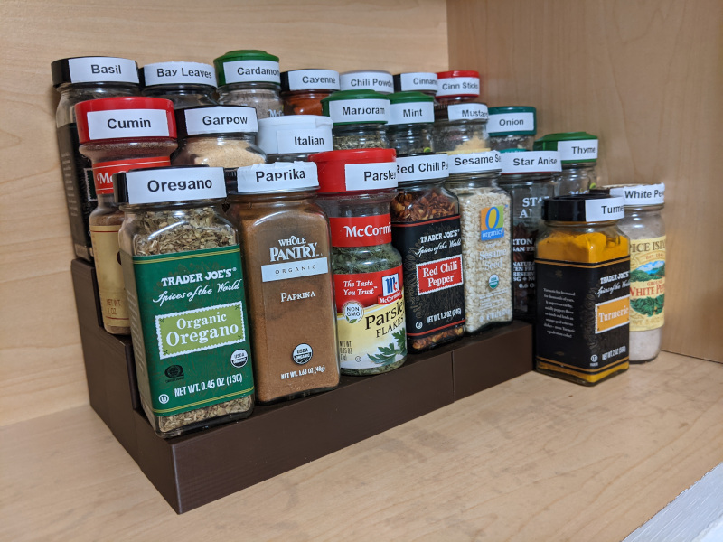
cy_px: 271
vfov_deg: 51.4
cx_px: 362
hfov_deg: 65.3
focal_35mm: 27
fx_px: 564
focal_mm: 4.44
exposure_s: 1/24
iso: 87
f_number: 1.8
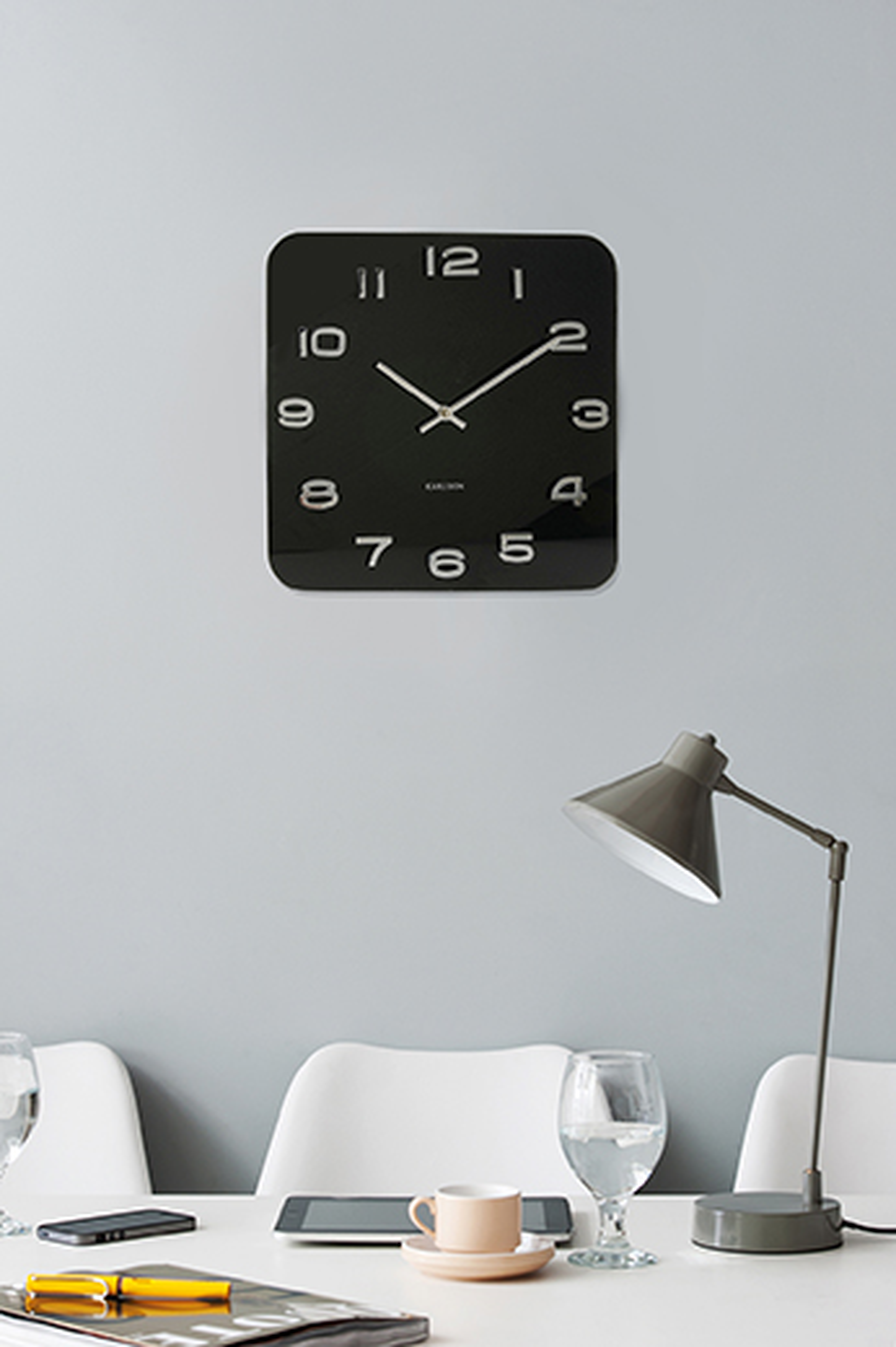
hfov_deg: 17.0
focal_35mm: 80
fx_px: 2990
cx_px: 448
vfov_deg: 25.4
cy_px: 674
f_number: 11
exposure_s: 1/20
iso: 200
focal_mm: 80
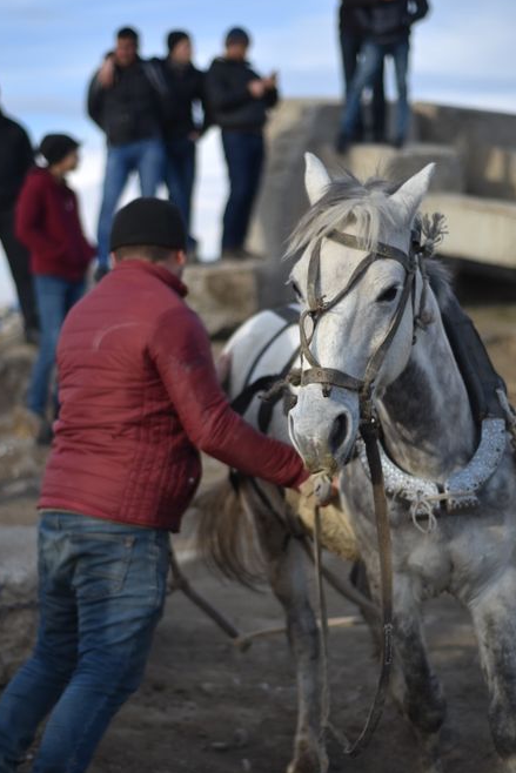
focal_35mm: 76
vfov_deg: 26.6
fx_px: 1633
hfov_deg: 18.0
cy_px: 425
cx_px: 287
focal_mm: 50
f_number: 1.8
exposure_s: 1/1250
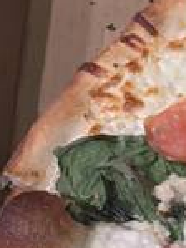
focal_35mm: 128
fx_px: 916
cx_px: 397
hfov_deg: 10.5
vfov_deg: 14.2
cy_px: 392
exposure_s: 1/60
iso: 320
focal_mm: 5.96
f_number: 1.6
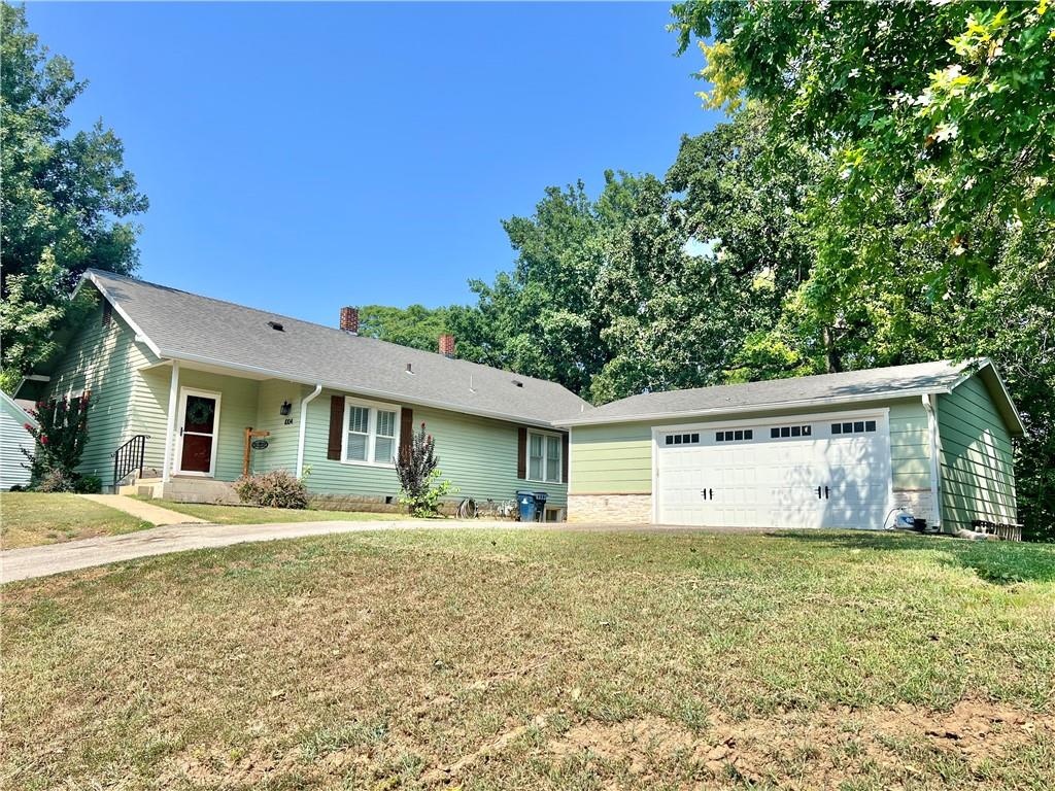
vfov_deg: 53.1
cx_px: 528
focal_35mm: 26
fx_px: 792
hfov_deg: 67.3
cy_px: 396
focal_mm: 5.7
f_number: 1.5
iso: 50
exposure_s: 1/3077
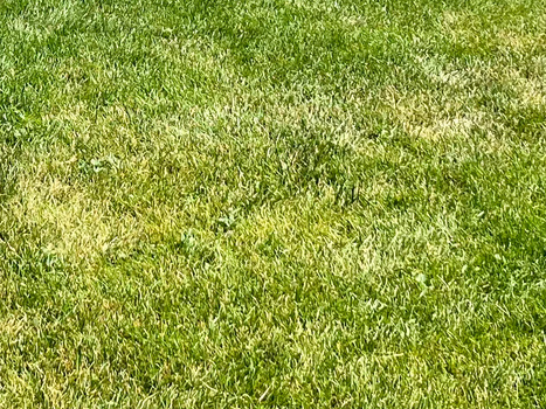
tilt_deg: -6.3
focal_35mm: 114
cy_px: -199
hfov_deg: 17.1
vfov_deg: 12.4
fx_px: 1798
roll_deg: -0.6
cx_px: 118
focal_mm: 5.1
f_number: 1.6
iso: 50
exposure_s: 1/2222
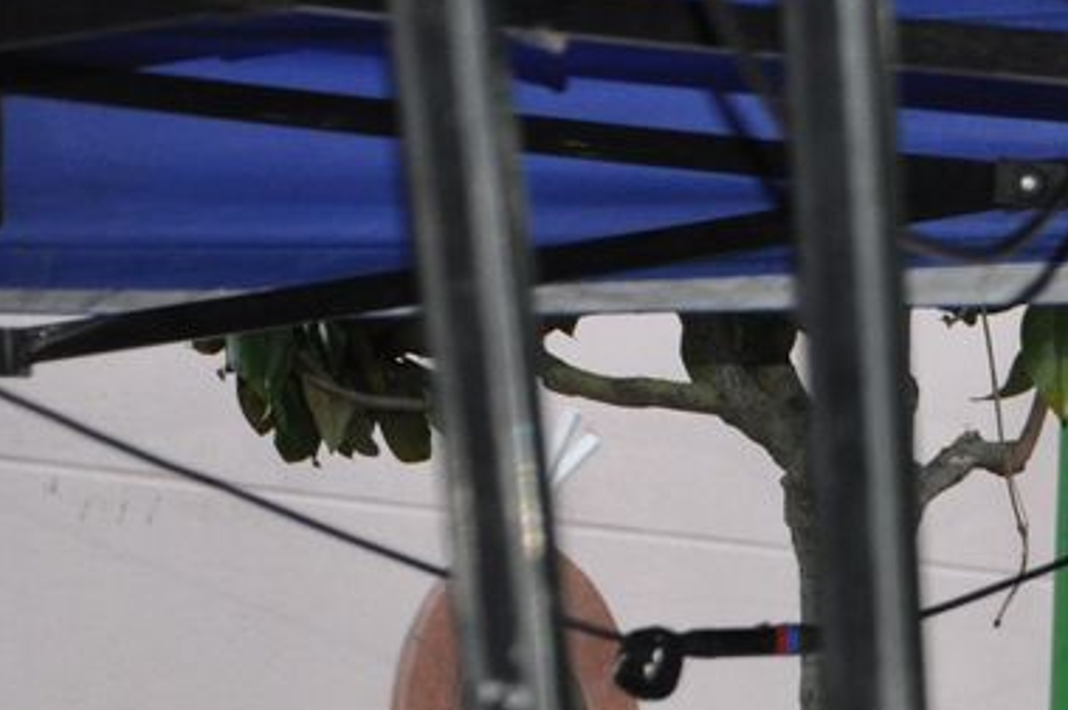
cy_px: 1093
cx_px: 1753
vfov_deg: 3.7
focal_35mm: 365
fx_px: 10819
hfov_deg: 5.6
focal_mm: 72
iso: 800
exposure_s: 1/60
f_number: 5.3
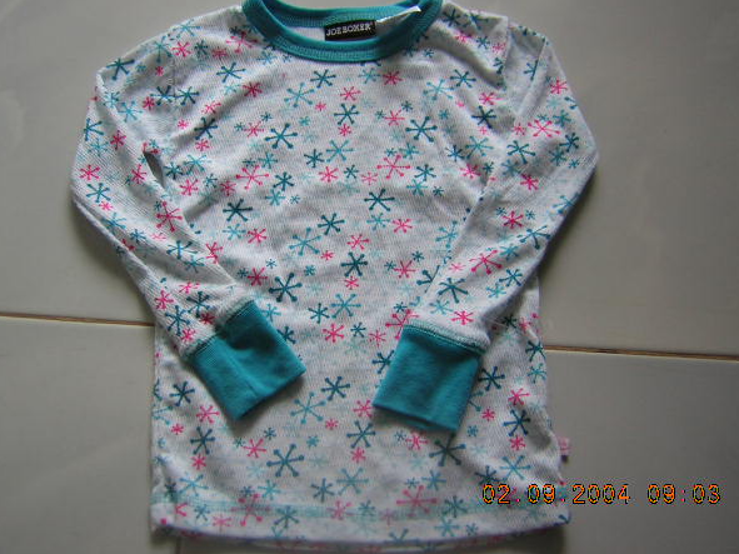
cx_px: 366
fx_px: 832
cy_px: 256
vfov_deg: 36.8
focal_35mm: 39
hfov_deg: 47.9
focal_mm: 4.7
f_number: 2.6
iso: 50
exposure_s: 1/88.8
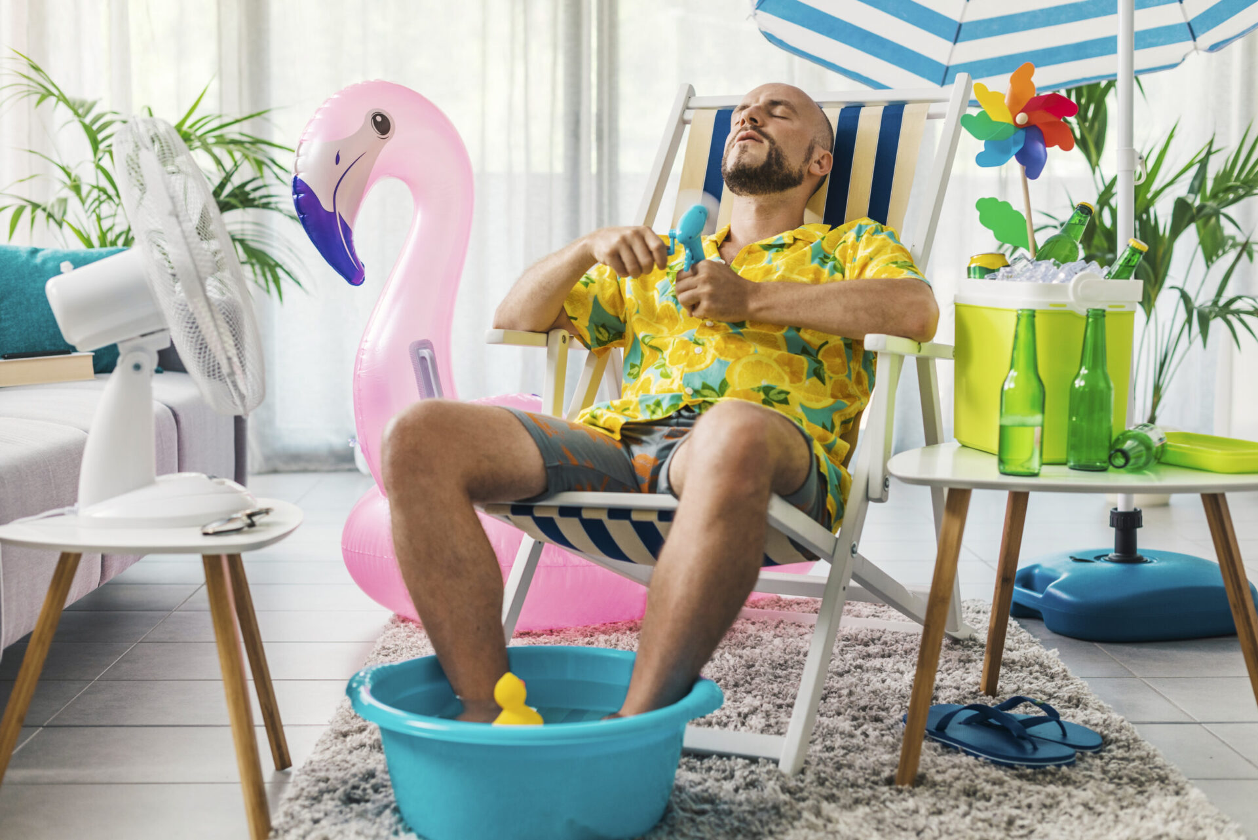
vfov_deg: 27.0
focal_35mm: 50
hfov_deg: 39.6
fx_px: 1748
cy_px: 420
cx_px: 629
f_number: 2.8
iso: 250
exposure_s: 1/60
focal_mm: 50
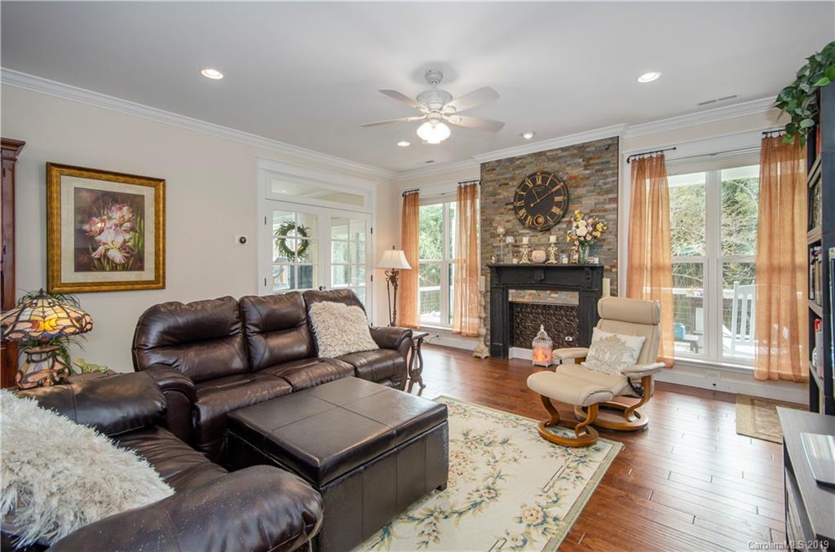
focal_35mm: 15
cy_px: 276
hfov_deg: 100.5
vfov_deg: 77.0
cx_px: 418
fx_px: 347
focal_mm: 10
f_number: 7.1
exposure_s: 1/50
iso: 400
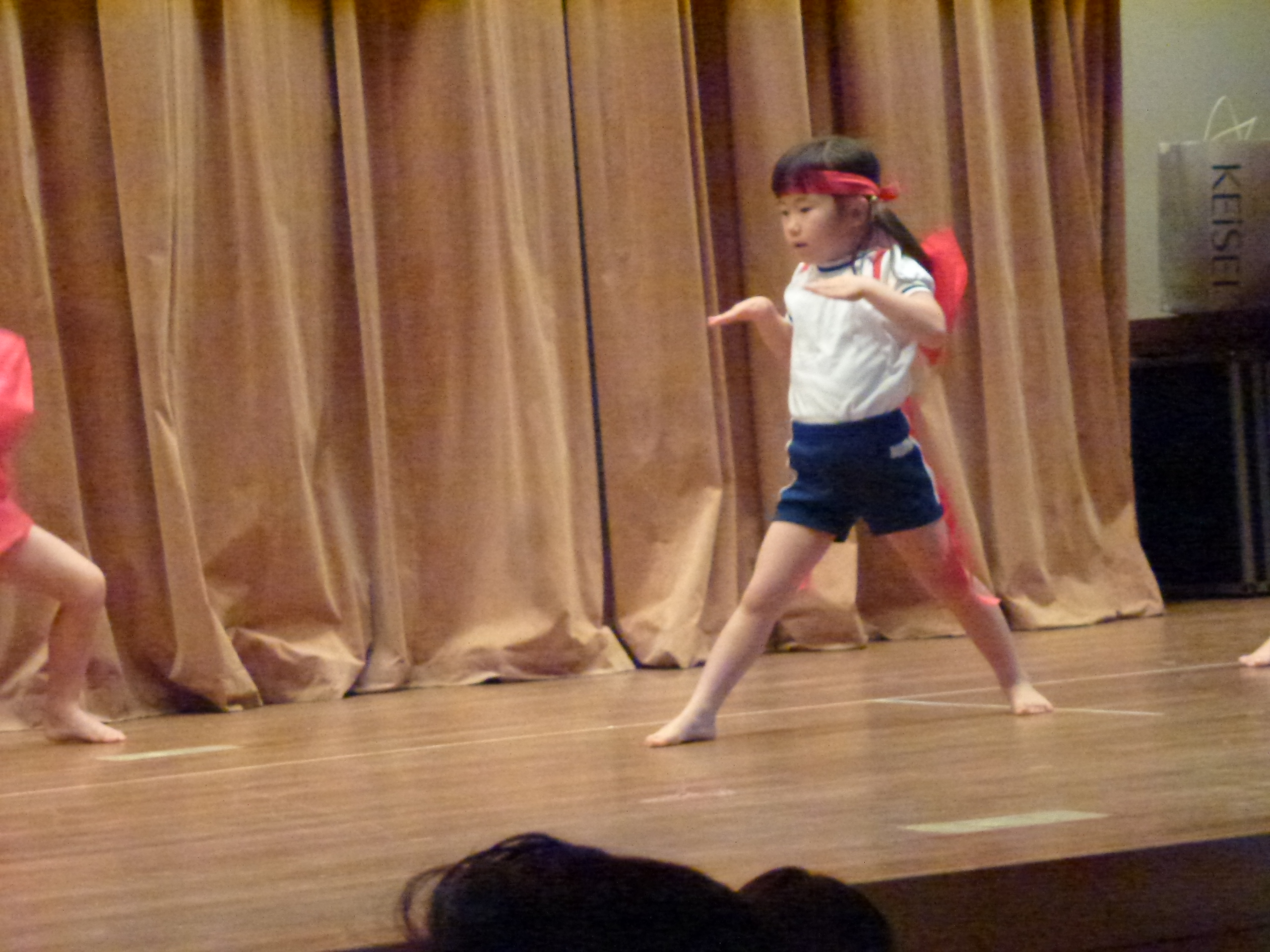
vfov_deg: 11.3
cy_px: 476
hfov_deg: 15.1
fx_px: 4806
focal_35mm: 131
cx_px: 635
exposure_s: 1/80
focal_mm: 23.4
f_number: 5.2
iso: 1600
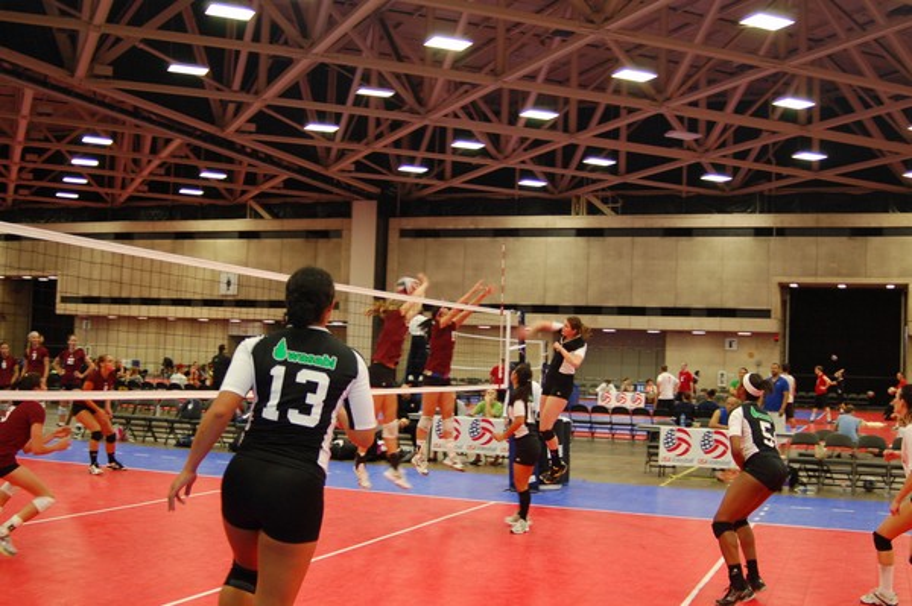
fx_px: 1063
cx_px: 456
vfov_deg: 31.8
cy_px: 303
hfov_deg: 46.4
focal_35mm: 42
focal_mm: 28
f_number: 3.3
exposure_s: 1/80
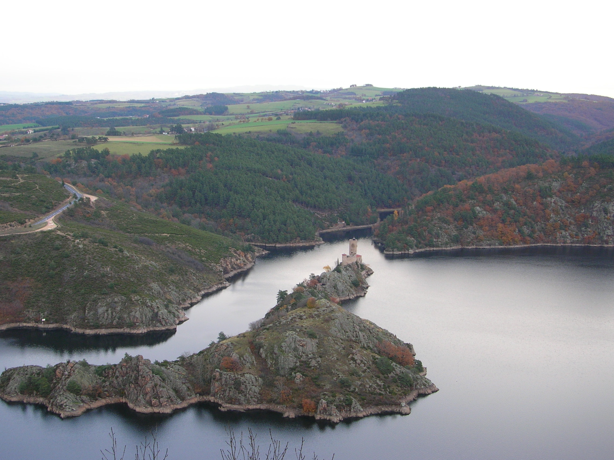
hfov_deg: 42.1
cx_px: 307
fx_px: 798
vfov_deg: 32.1
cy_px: 230
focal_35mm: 45
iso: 50
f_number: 3.1
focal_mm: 7.5
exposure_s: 1/47.1
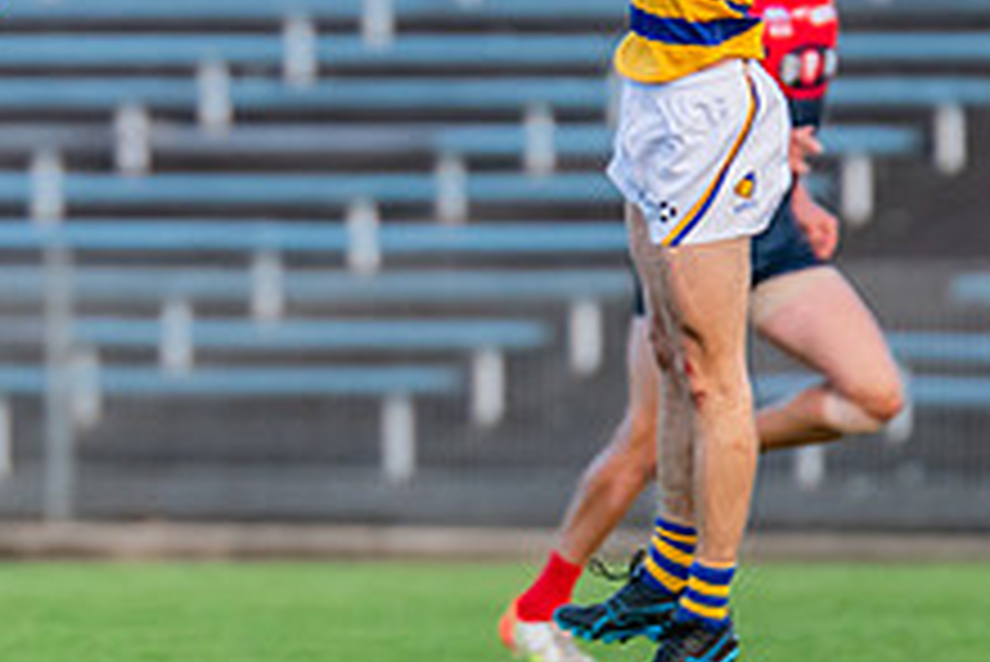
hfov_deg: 1.7
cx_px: -186
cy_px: 230
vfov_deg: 1.1
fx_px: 33901
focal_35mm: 1232
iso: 1800
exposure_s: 1/1250
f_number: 4
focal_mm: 420
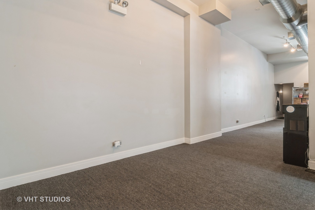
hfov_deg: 90.0
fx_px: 157
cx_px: 158
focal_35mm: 18
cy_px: 105
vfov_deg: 67.4
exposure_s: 1/2.5
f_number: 8
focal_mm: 12
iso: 200
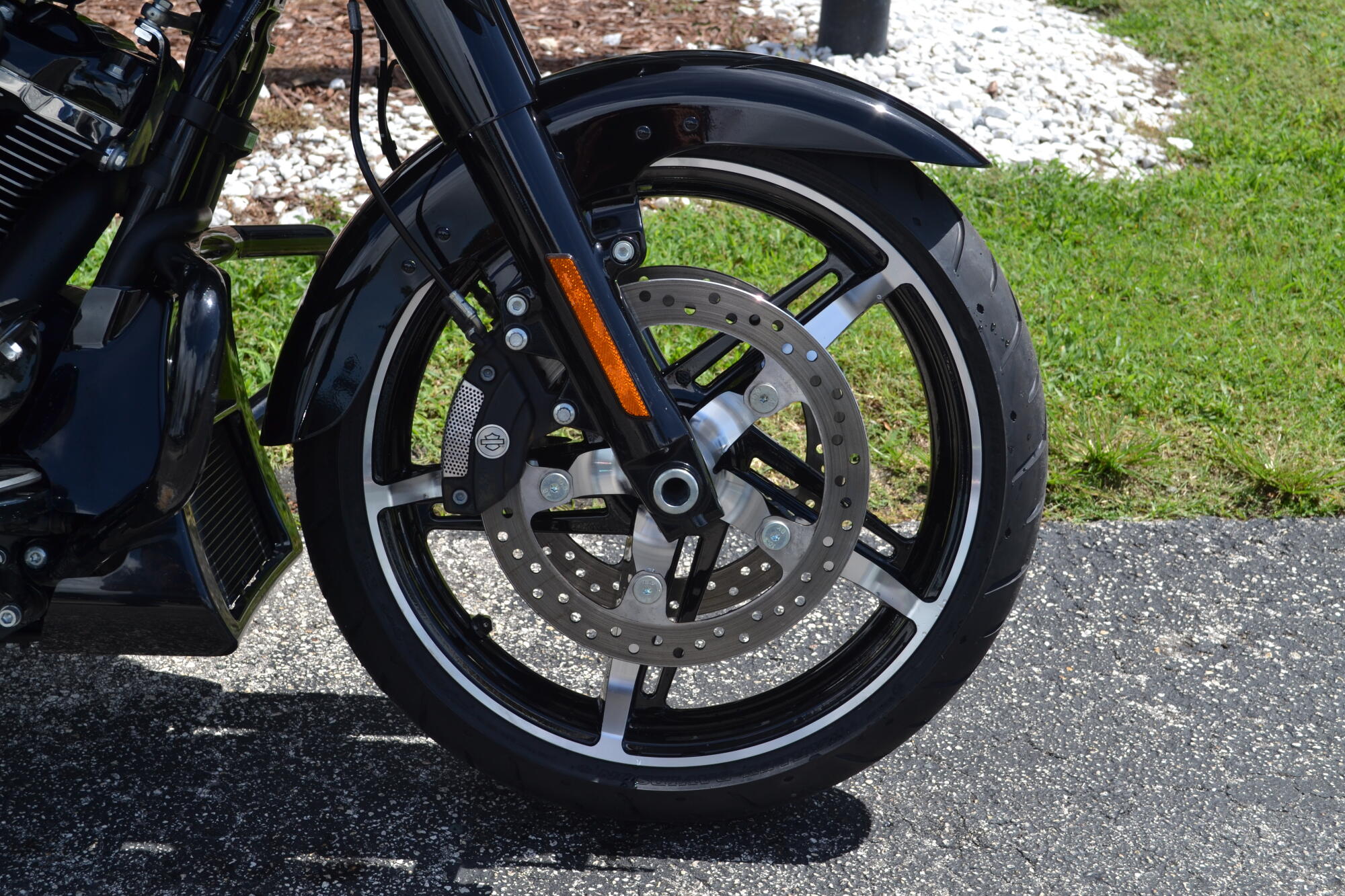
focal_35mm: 51
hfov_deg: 38.9
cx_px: 672
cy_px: 448
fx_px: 1905
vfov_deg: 26.5
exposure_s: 1/200
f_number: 7.1
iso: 100
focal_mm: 34
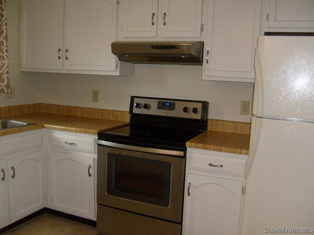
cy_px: 118
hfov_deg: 52.6
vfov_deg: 40.7
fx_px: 317
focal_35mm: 35
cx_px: 157
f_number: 2.8
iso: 100
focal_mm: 5.8
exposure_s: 1/45
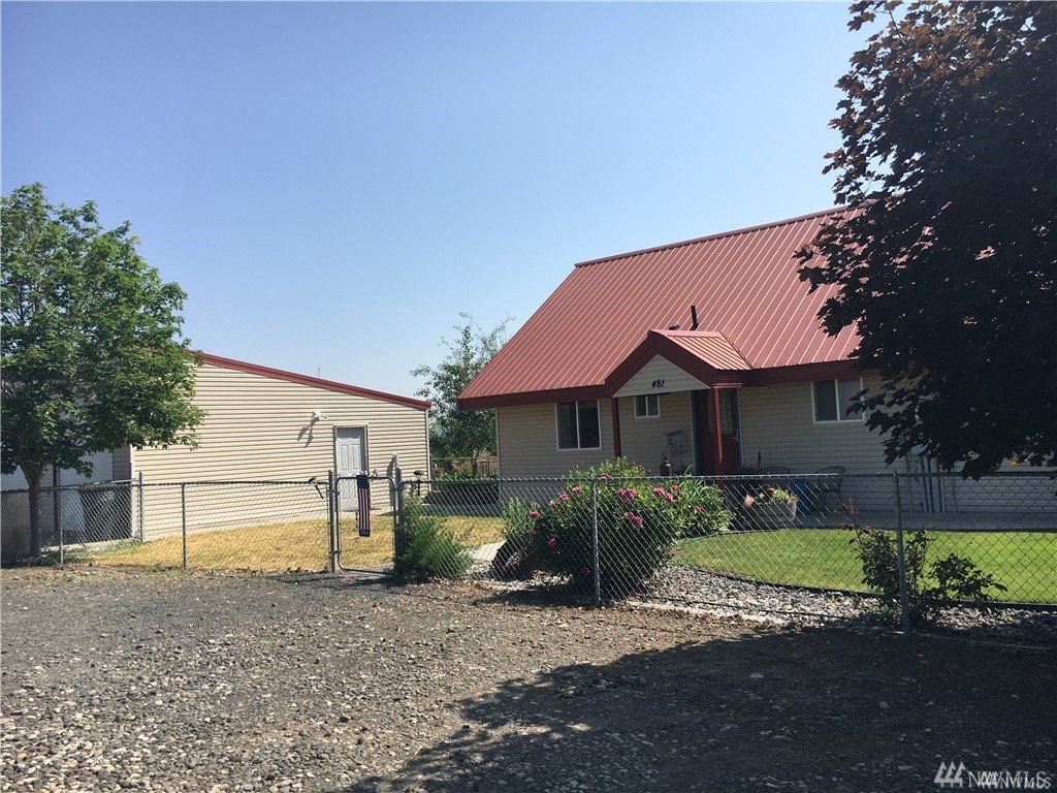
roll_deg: +3.1
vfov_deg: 48.2
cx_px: 528
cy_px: 396
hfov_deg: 61.7
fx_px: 886
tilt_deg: +2.3
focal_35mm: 29
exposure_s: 1/1637
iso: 25
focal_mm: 4.15
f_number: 2.2
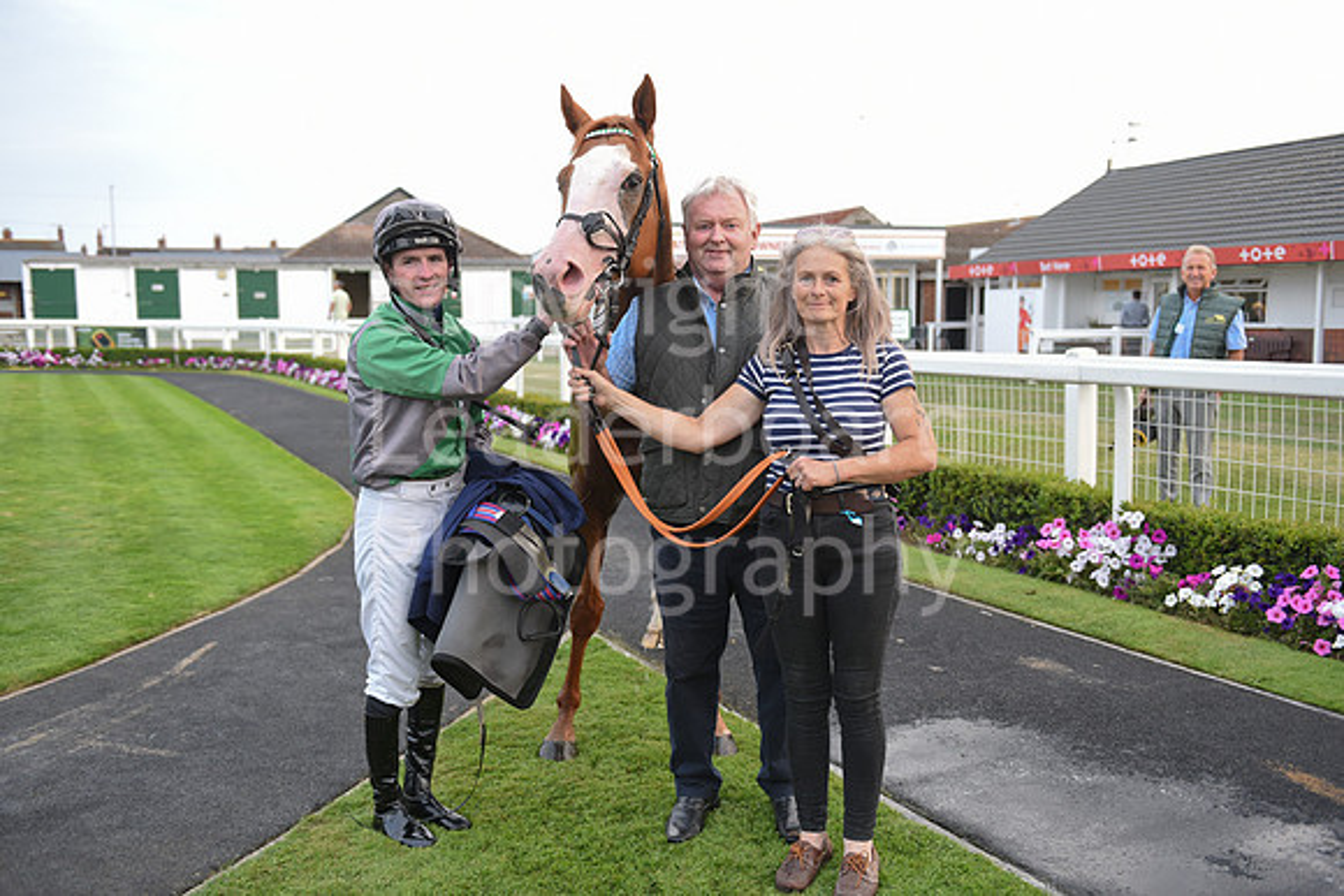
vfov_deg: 38.9
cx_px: 672
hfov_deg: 55.8
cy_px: 448
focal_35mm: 34
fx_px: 1270
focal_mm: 34
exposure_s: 1/160
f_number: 3.2
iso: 800
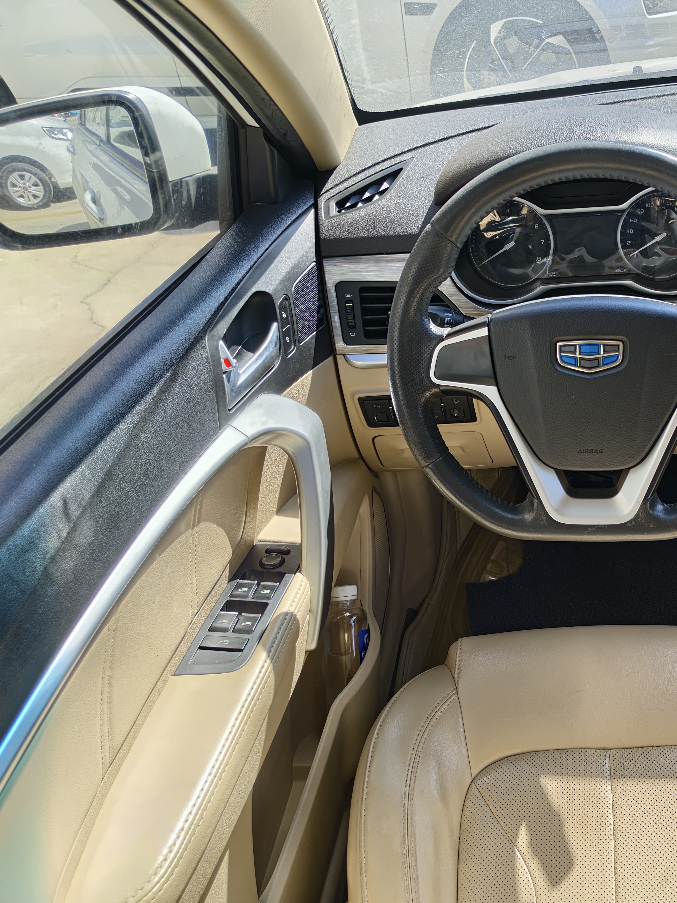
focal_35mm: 31
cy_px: 452
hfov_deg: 42.8
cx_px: 567
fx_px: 808
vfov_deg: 58.4
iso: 71
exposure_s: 1/250
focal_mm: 5.56
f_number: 1.88
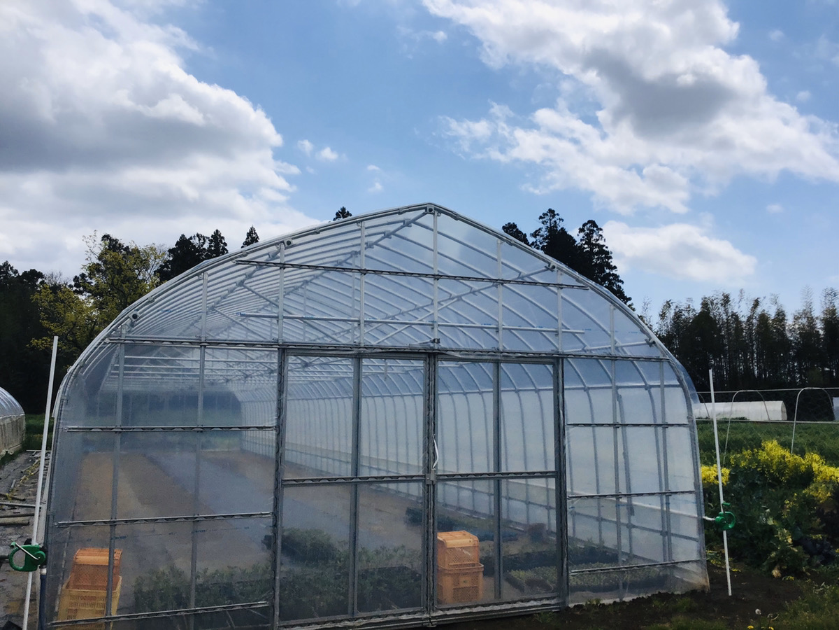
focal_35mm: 31
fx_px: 751
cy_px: 315
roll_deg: -0.2
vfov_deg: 45.4
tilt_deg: +8.1
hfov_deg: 58.4
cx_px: 420
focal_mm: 3.3
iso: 25
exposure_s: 1/2915
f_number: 2.4
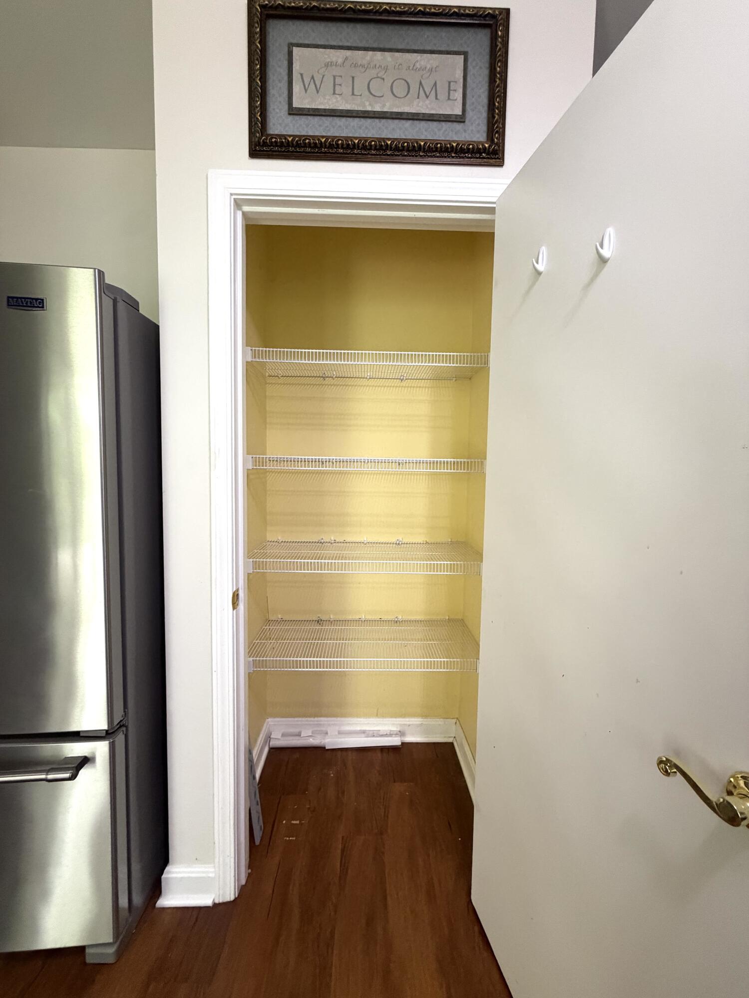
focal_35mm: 14
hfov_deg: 85.7
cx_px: 374
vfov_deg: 102.1
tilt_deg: -4.5
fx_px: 404
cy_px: 499
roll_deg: -0.8
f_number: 2.2
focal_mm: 2.22
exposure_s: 1/60
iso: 400
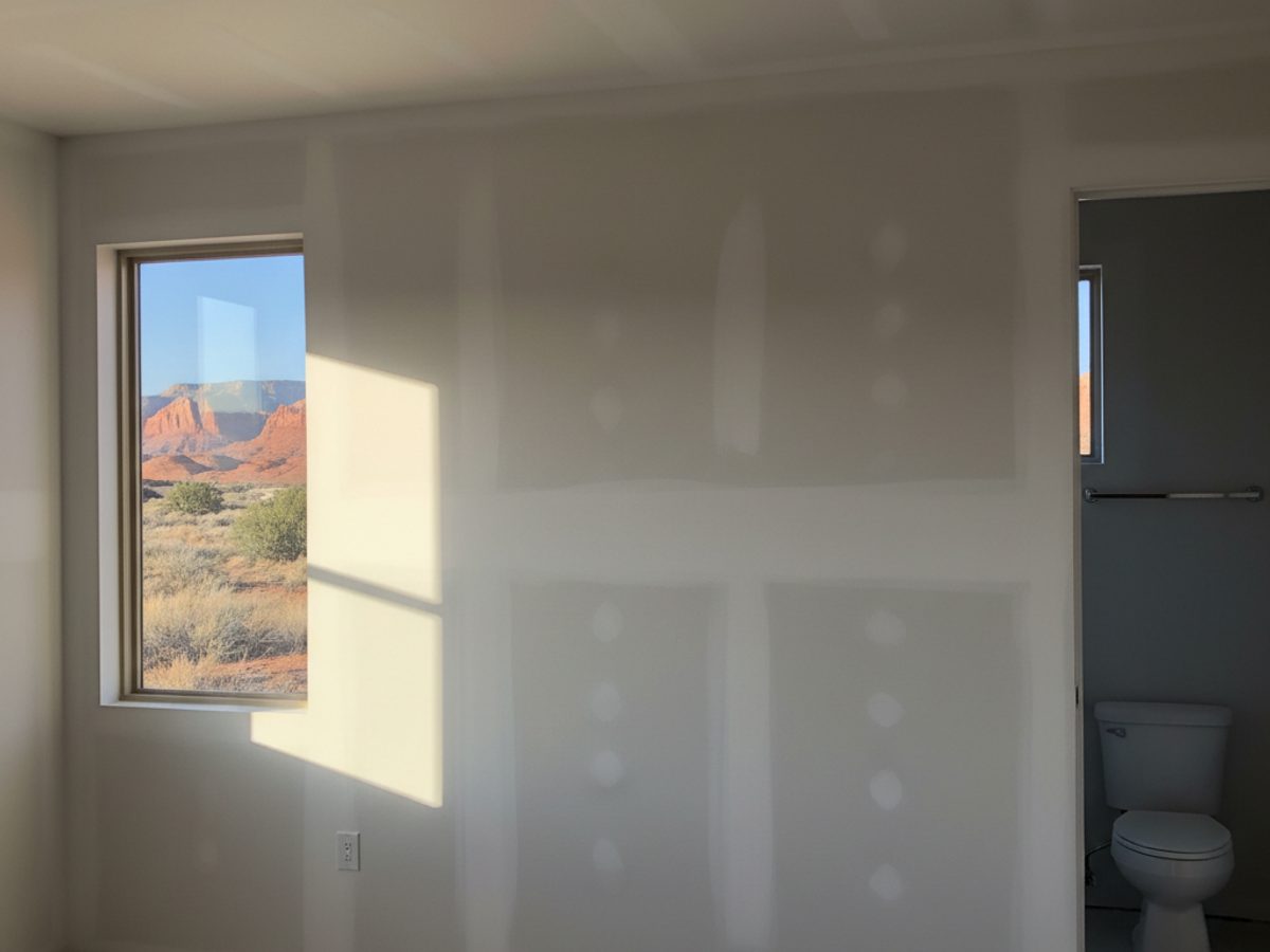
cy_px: 476
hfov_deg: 73.9
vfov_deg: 58.9
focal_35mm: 23
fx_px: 844
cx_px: 635
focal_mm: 6.4
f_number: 1.8
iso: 1335
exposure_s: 1/920
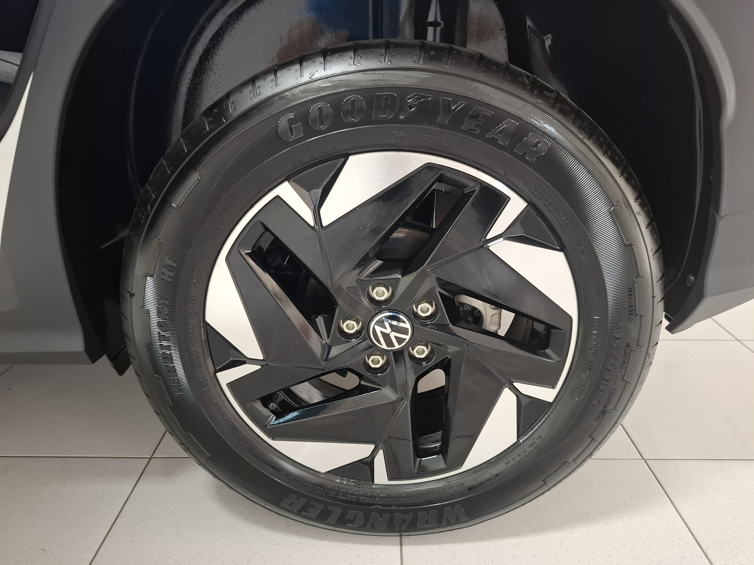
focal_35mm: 23
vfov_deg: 58.9
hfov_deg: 73.9
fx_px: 501
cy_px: 282
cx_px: 377
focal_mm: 5.54
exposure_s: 1/24
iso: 400
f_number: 1.8
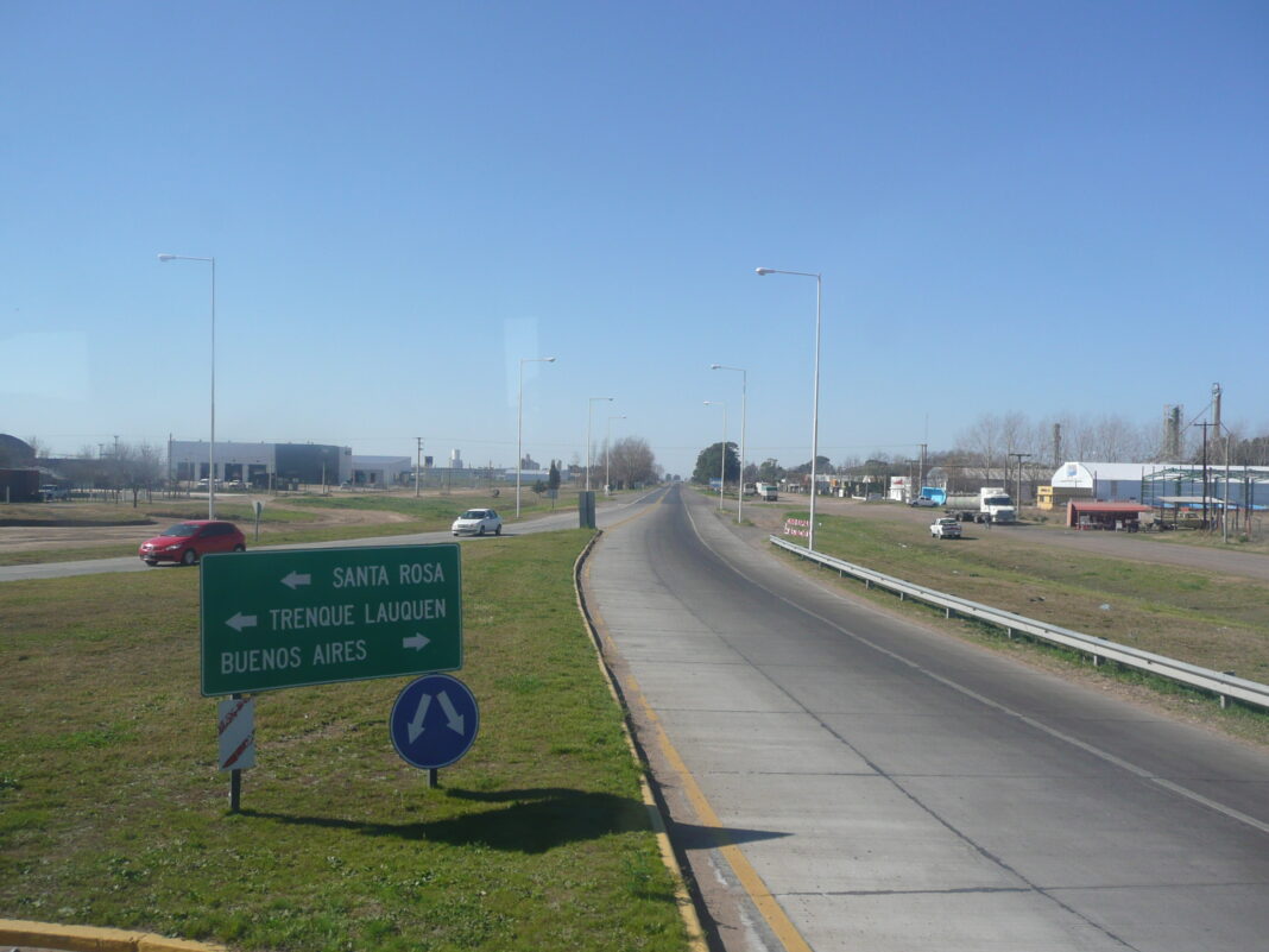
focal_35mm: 30
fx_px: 1100
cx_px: 634
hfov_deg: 60.0
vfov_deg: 46.8
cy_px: 476
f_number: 3.4
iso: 100
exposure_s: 1/500
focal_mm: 4.9
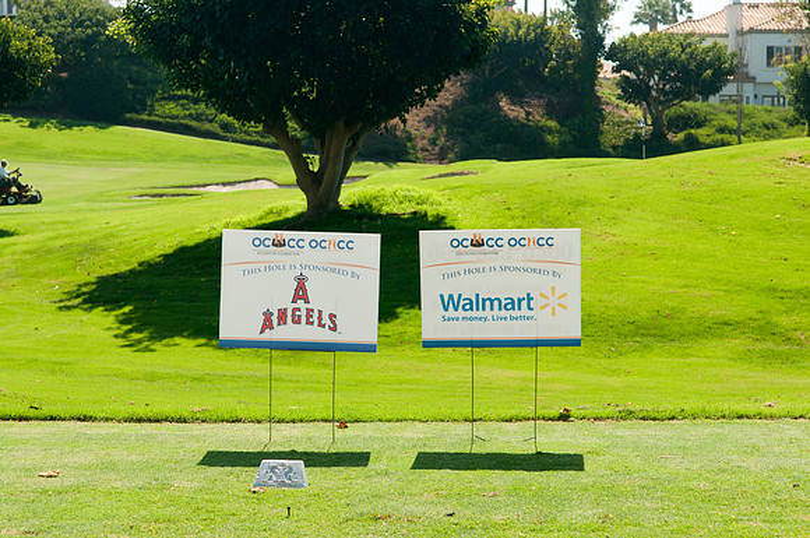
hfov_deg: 24.6
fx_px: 1854
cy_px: 269
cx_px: 405
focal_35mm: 82
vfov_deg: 16.5
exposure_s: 1/250
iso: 400
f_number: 8
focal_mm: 55
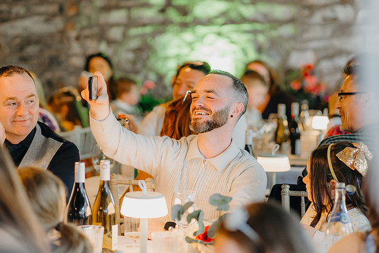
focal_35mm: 130
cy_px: 126
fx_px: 1372
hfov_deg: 15.7
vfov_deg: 10.5
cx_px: 190
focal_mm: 85
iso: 1250
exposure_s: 1/200
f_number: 2
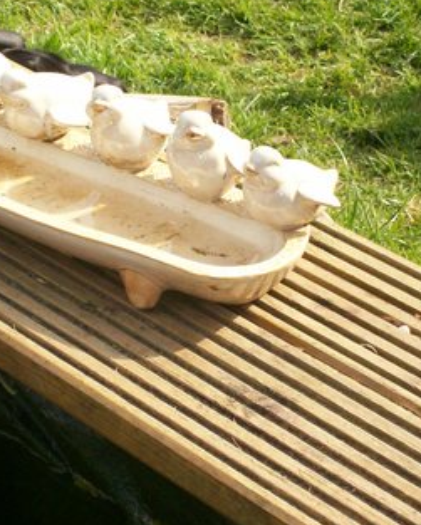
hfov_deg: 10.4
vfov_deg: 13.0
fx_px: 2302
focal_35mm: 148
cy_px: 255
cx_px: 133
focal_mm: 18
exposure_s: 1/200
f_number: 4.8
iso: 80
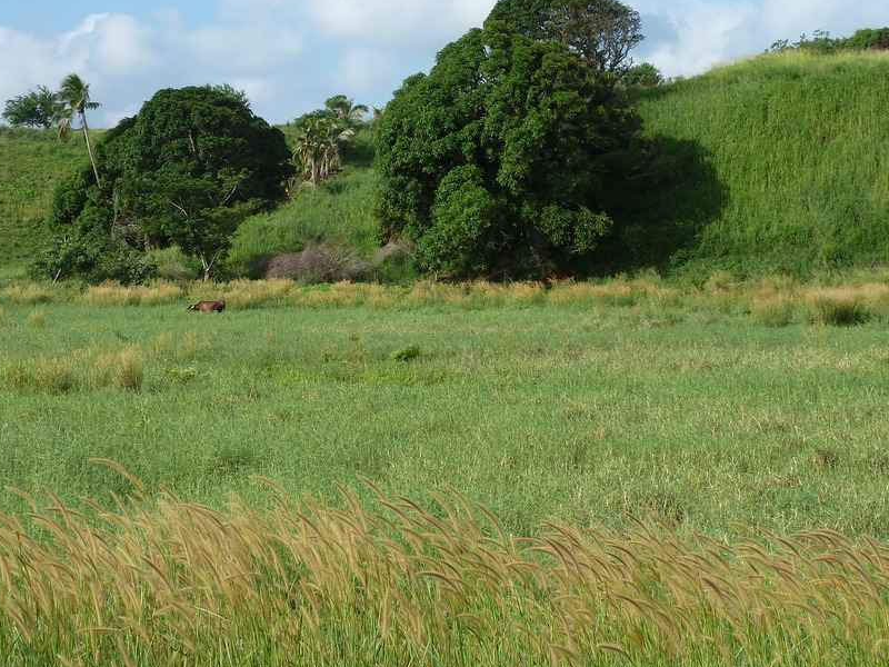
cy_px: 263
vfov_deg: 22.2
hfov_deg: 29.3
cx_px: 347
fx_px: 1695
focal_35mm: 66
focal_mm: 7.3
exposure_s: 1/400
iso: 80
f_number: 4
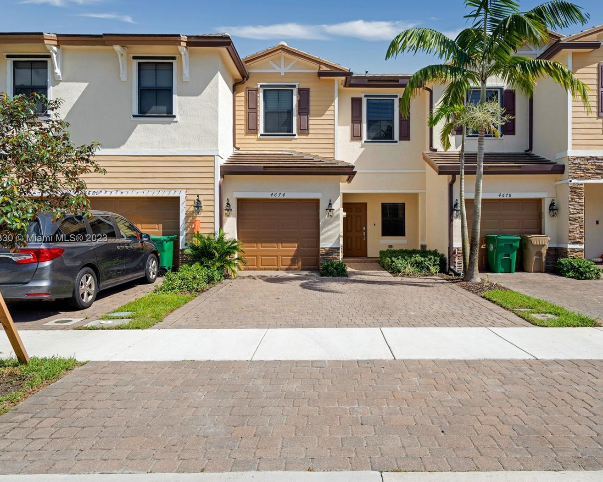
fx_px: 428
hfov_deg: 70.1
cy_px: 239
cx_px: 328
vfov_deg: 58.8
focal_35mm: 24
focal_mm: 21
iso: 125
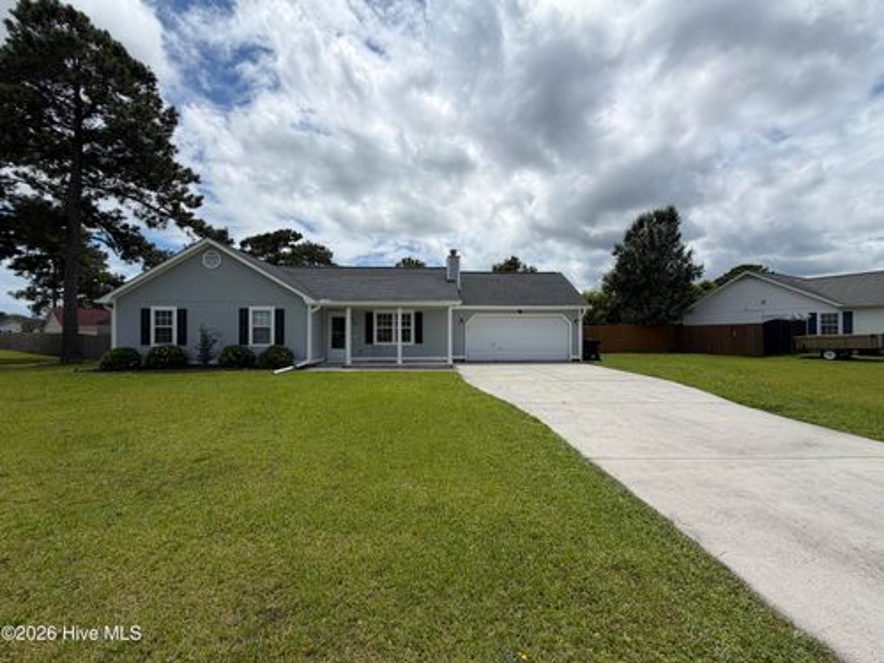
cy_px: 332
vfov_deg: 85.7
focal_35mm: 14
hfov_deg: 102.1
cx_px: 442
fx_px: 358
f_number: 2.2
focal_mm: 2.22
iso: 20
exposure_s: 1/1848
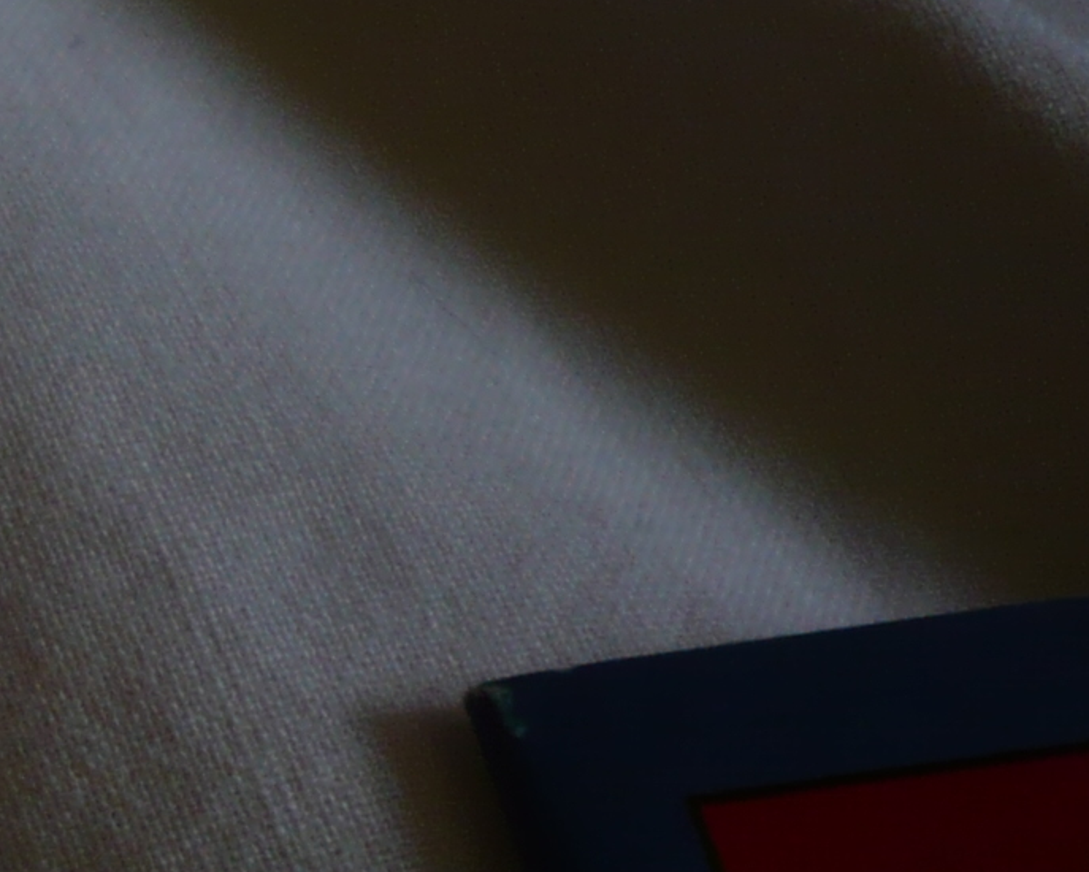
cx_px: -1122
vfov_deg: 10.9
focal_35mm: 140
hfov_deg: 12.1
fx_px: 4514
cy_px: 839
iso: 100
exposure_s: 1/30
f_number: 2.8
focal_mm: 5.8
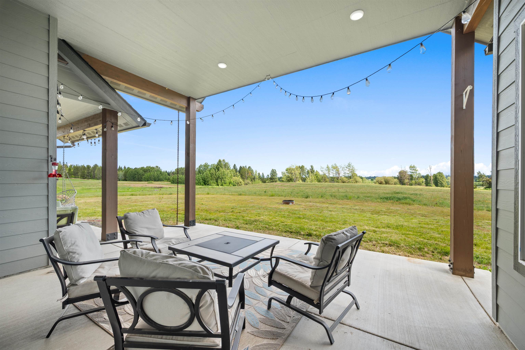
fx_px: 204
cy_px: 175
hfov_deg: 104.3
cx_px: 262
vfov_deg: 81.2
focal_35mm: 14
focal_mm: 14
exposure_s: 1/13
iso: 100
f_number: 8
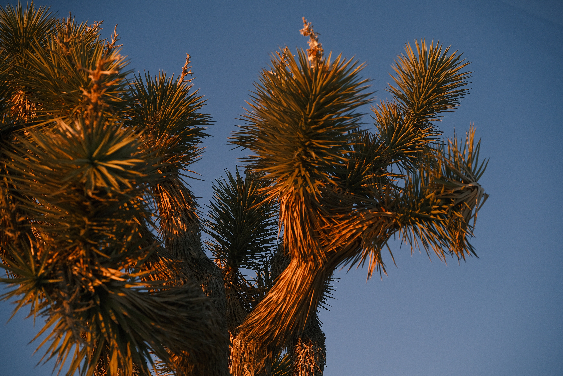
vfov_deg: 16.3
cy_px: 188
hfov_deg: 24.2
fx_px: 1314
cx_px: 282
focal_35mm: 84
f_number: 3.6
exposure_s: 1/550
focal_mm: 56
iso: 640
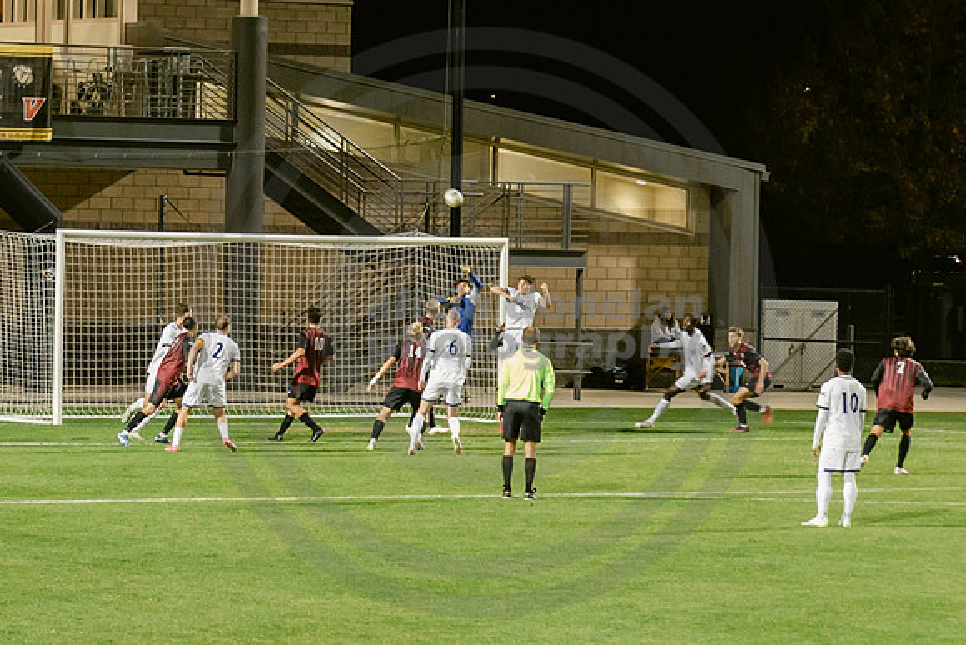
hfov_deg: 9.7
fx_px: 5636
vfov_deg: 6.5
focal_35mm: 210
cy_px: 275
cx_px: -57
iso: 2000
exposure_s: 1/160
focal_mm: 70
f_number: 4
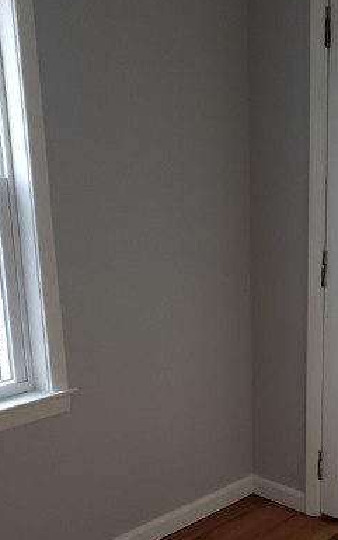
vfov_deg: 35.7
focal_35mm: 55
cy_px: 431
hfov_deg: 23.3
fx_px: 810
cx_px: 262
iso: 320
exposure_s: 1/60
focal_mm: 4.3
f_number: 1.5
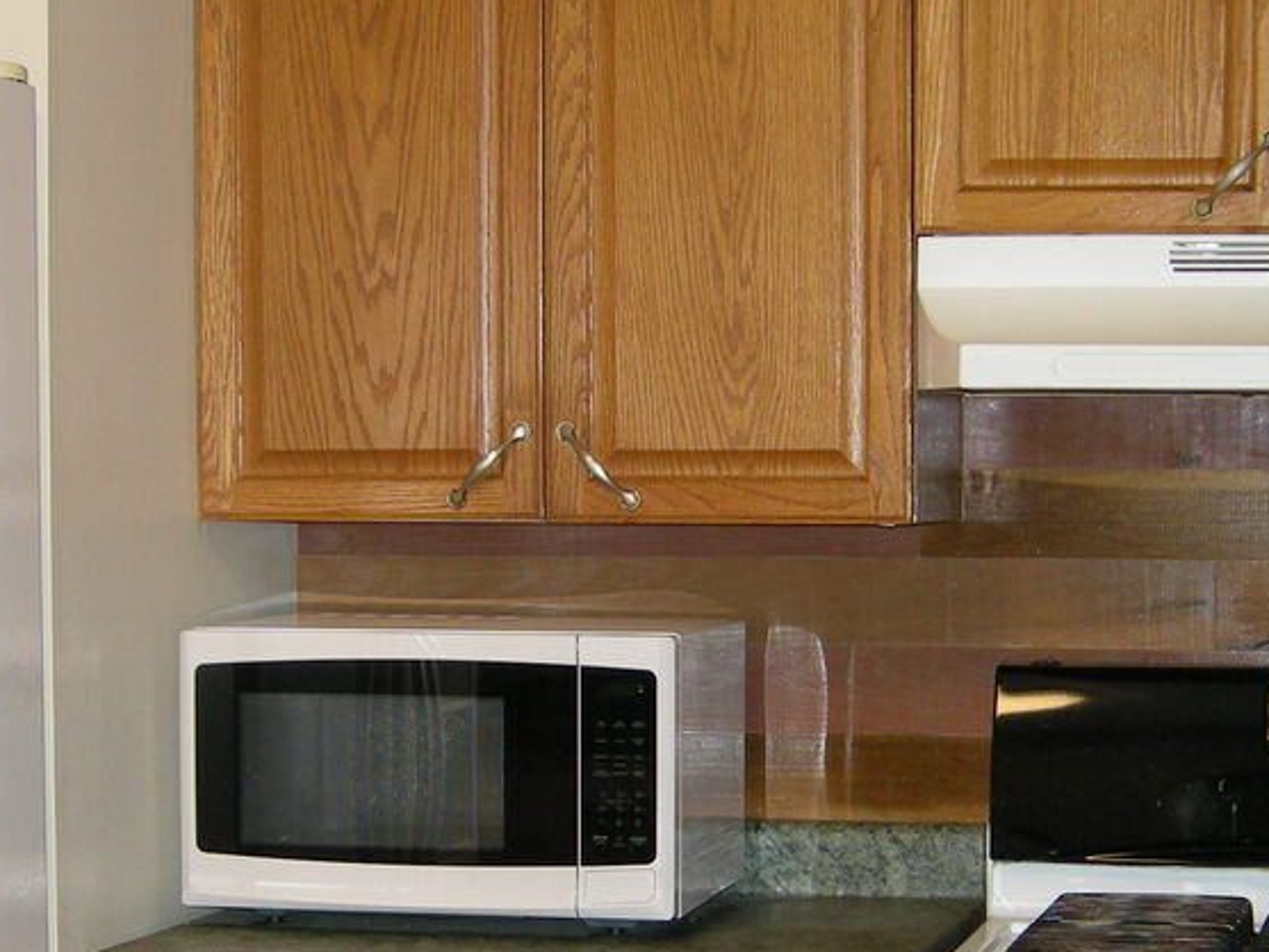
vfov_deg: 15.7
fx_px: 3410
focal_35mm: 93
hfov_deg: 21.0
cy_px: 843
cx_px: 811
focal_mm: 7.5
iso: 81
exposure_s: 1/30
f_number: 2.7
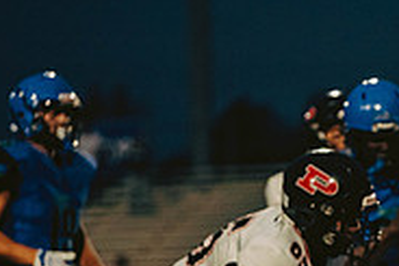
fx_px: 4714
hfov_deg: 4.8
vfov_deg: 3.2
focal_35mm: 425
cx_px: 497
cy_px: 416
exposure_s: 1/1250
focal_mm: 135
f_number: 2.8
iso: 1600
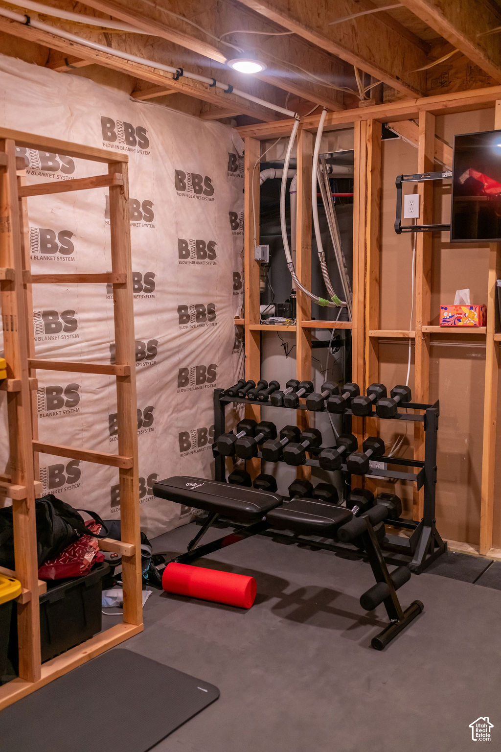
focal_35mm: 35
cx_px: 250
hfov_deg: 37.9
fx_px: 731
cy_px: 376
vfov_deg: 54.4
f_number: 3.2
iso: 1600
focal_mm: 35
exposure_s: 1/250
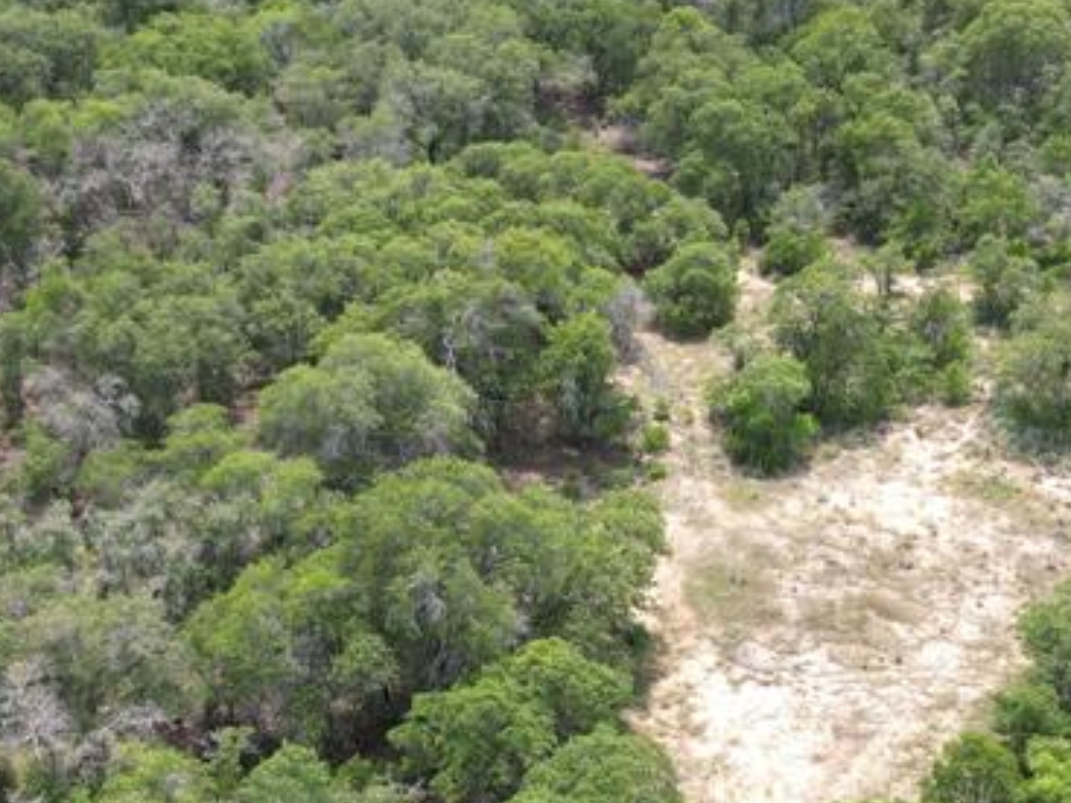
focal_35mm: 67
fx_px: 2072
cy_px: 546
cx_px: 633
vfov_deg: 21.8
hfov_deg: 28.9
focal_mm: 6.72
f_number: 1.7
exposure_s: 1/1000
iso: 110
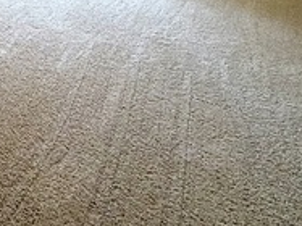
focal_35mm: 48
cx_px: -60
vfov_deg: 22.9
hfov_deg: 32.7
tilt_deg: -5.1
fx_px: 418
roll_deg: +1.6
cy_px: -136
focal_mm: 2.22
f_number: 2.2
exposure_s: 1/60
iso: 160
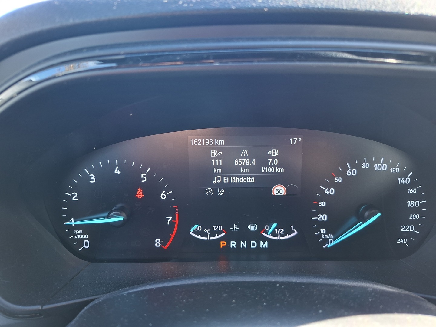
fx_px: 290
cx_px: 218
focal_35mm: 23
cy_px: 164
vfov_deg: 58.9
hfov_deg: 73.9
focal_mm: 5.54
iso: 200
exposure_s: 1/100
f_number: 1.8
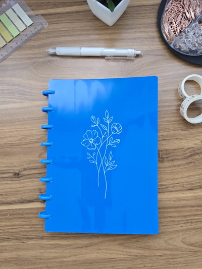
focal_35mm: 23
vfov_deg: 73.9
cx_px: 101
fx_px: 179
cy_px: 134
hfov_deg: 58.9
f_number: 1.7
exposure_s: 1/58.6
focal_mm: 6.3
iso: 160
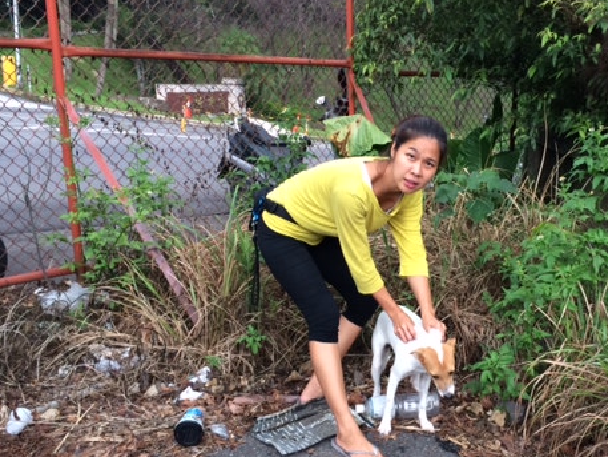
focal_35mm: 42
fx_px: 738
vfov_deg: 34.3
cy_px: 270
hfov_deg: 44.0
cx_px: 415
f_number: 2.2
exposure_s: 1/30
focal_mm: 4.12
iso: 40
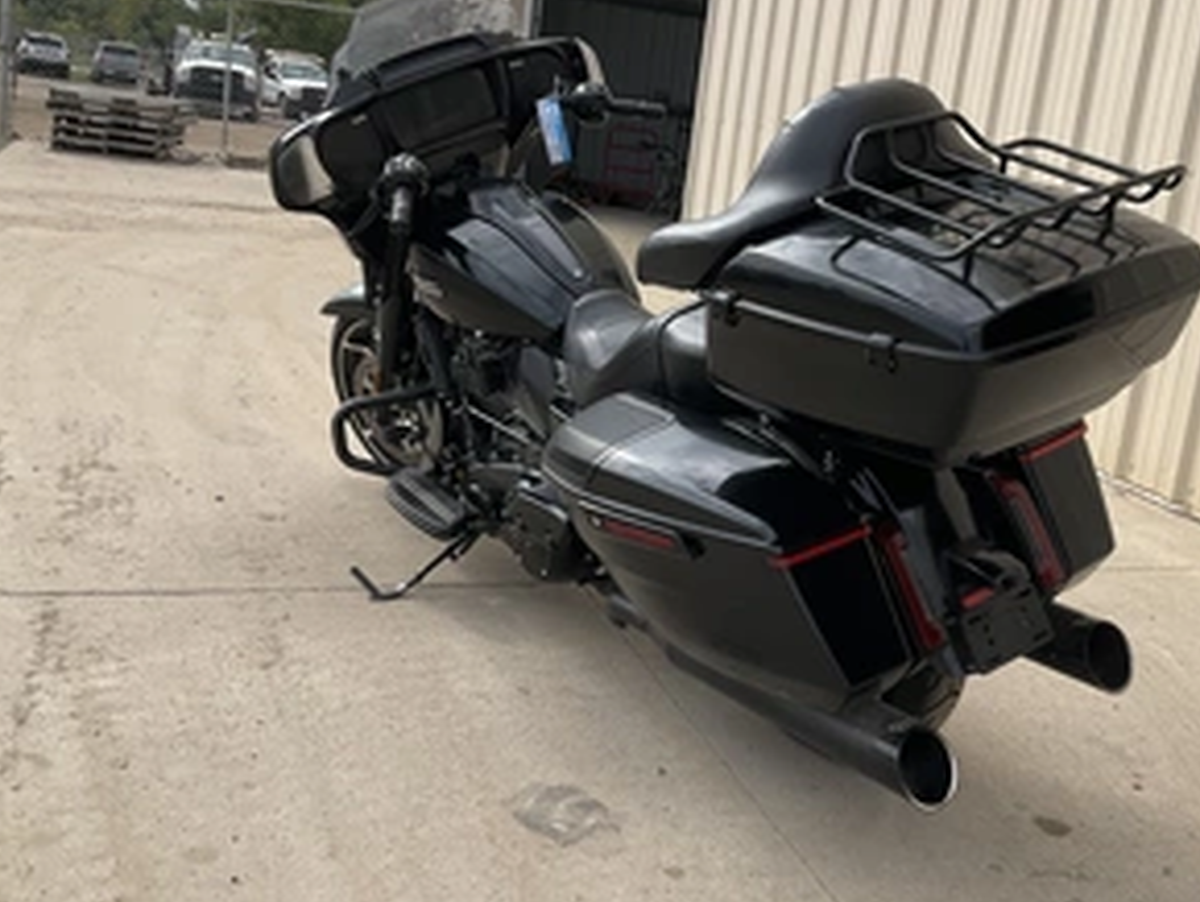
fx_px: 1388
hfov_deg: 46.6
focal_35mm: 40
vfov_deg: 36.0
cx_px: 695
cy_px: 405
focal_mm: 3
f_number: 1.8
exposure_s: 1/1342
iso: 25
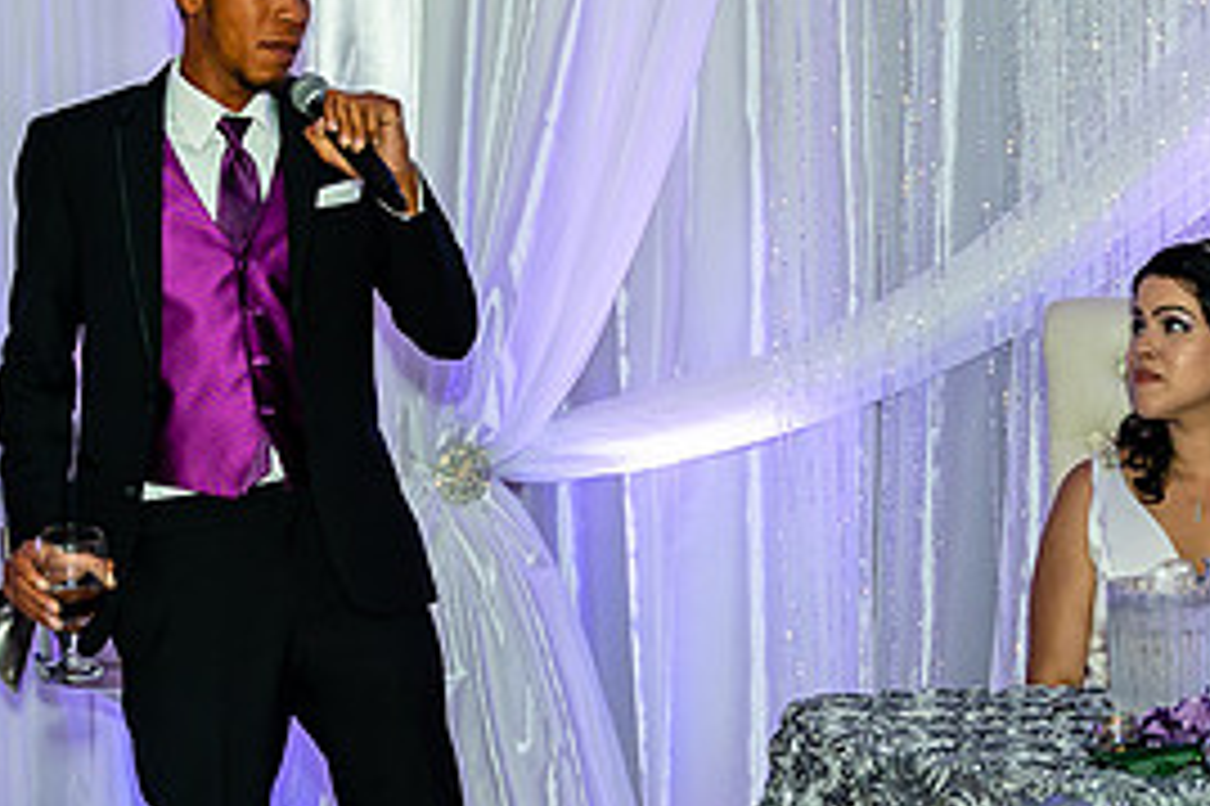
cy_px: 615
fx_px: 3594
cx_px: 657
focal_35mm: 107
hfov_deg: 19.1
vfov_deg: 12.7
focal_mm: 28
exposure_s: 1/125
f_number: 3.2
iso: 250
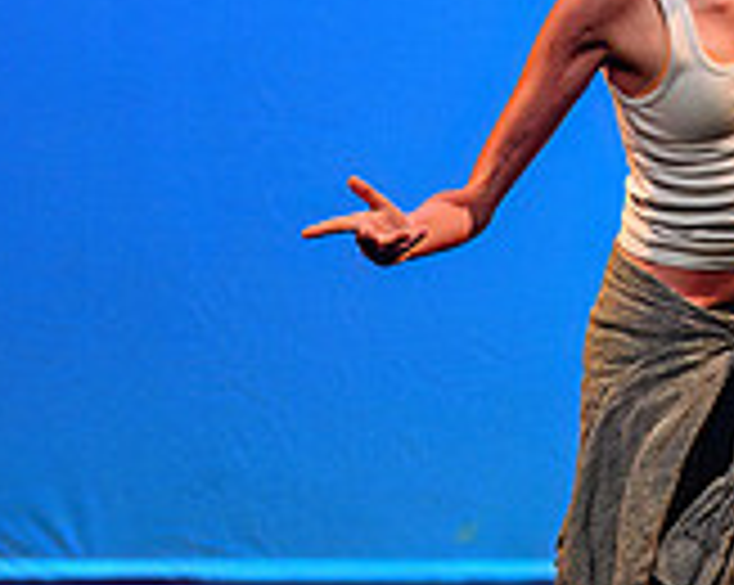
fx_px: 12650
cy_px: 372
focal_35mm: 583
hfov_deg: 3.3
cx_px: 1286
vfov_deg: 2.7
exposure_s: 1/500
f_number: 2.8
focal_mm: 116
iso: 1600
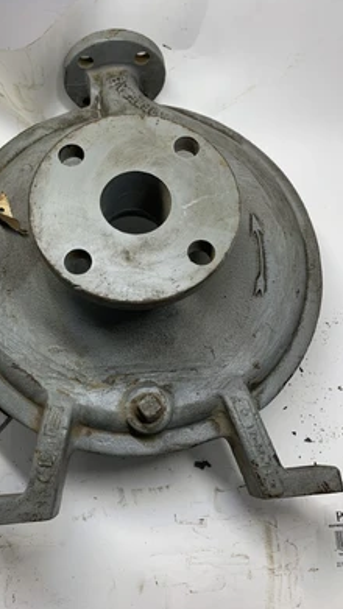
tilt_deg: -69.8
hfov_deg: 39.9
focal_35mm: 29
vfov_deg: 66.1
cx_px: 128
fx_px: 469
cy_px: 302
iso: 32
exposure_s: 1/122
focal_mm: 4.25
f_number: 1.8
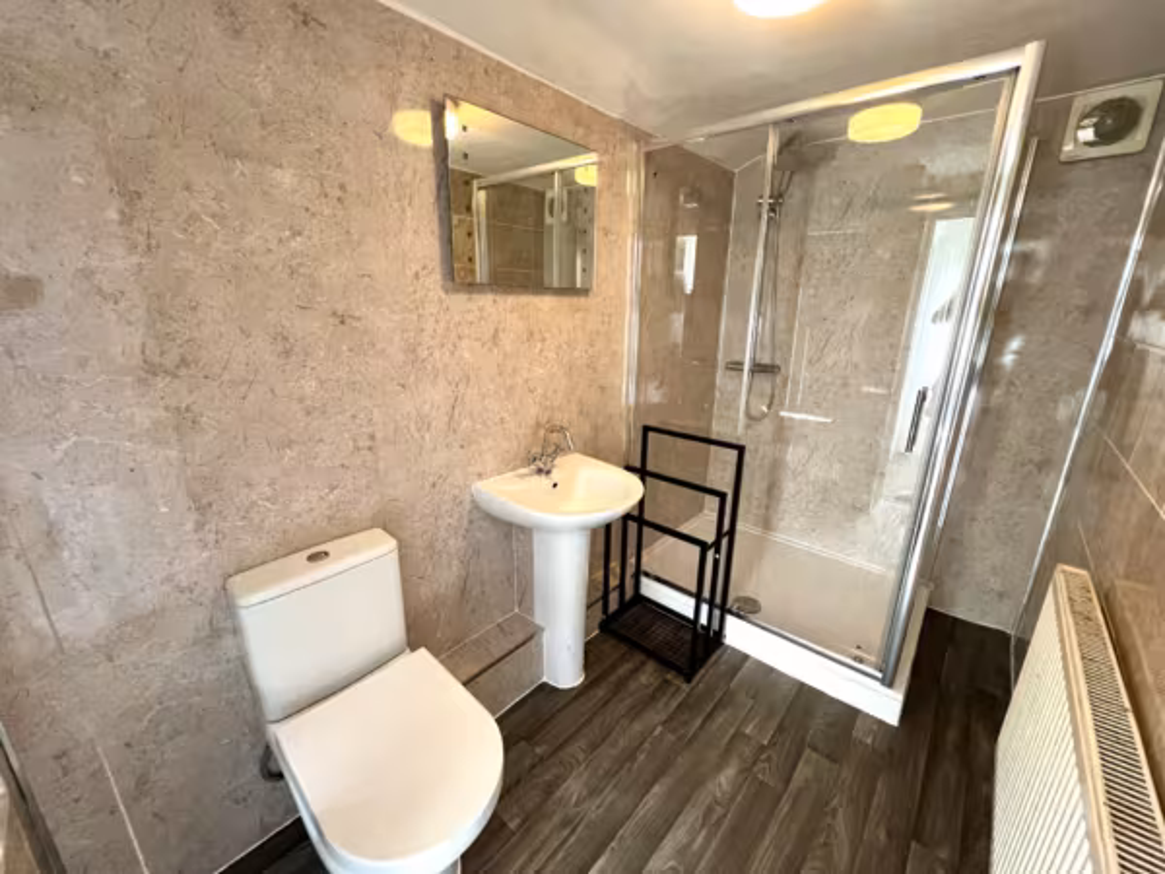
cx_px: 582
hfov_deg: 106.2
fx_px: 438
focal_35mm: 13
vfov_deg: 89.9
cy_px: 437
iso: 500
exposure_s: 1/50
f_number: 1.8
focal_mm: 1.57
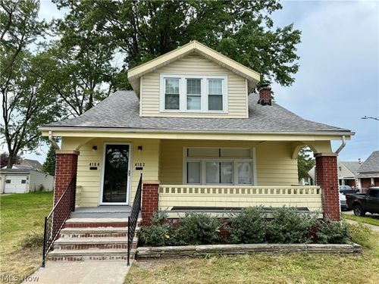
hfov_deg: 71.6
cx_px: 190
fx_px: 263
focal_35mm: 24
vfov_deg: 56.8
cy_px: 142
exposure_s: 1/2370
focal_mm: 6.76
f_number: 1.78
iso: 80
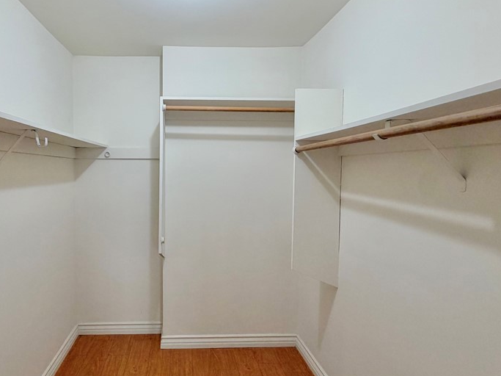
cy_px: 186
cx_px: 193
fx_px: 304
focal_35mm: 21
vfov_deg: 63.4
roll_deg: +0.1
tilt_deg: -3.3
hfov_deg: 77.8
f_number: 2.2
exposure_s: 1/120
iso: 200
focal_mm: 2.22
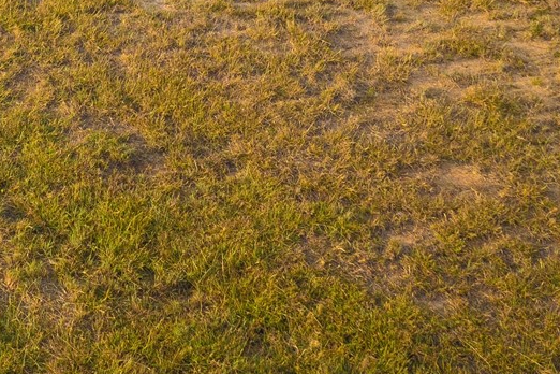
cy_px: -254
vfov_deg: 12.9
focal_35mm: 98
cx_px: -225
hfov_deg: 18.9
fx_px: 1524
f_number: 2.8
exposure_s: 1/160
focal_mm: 12.29
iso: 100
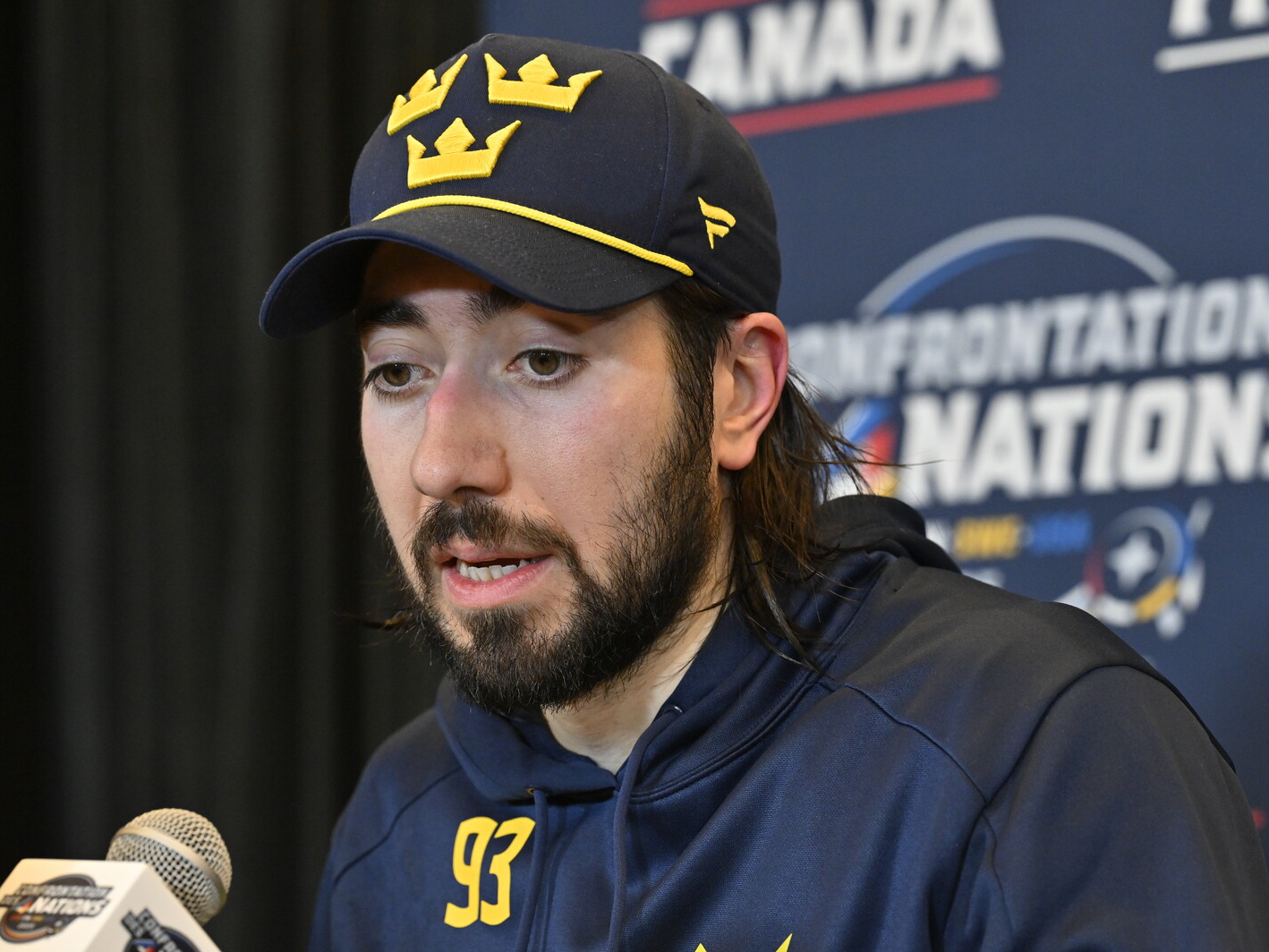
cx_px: 657
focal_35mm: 141
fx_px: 5170
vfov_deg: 10.5
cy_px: 476
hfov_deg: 14.0
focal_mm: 130
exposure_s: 1/250
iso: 2500
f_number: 5
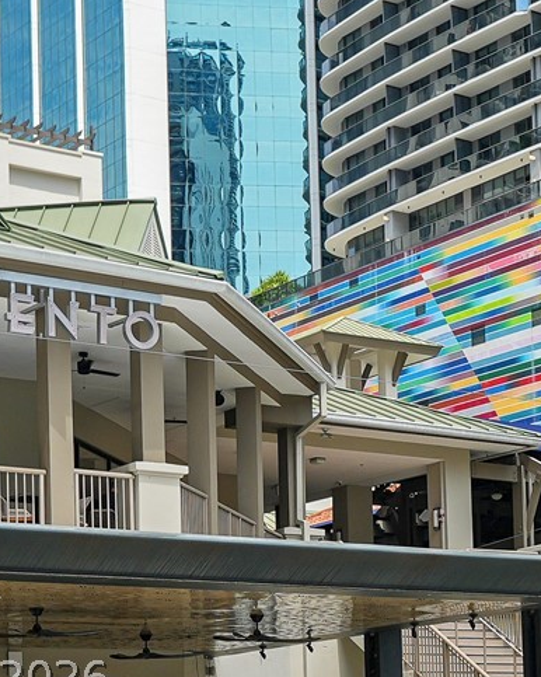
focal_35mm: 99
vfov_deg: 18.9
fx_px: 1983
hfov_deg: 15.0
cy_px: 675
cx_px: 659
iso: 100
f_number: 4.5
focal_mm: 20
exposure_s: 1/200
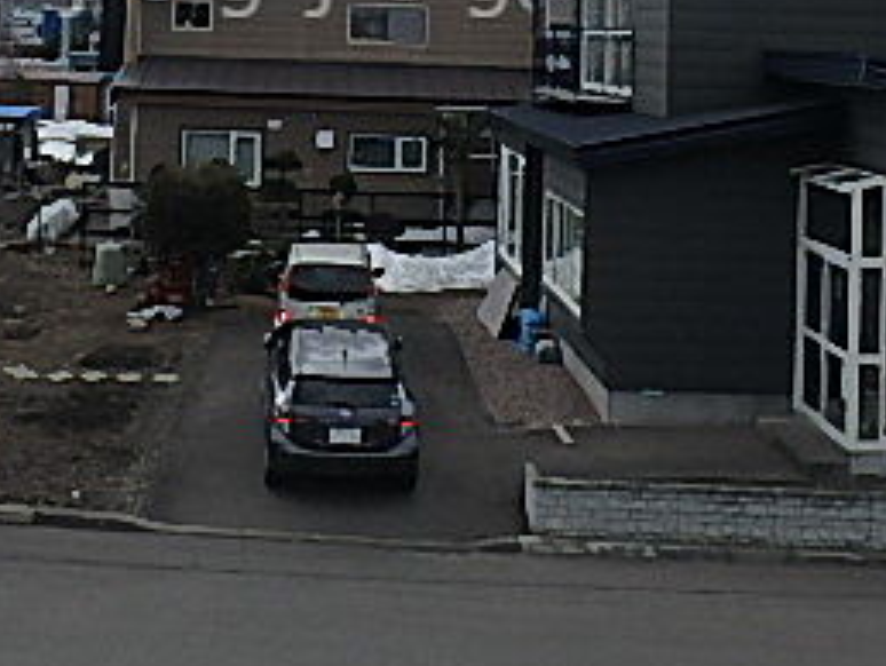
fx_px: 1460
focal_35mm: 57
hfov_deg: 33.4
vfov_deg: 24.4
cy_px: -24
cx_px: 292
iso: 125
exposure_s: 1/640
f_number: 6.3
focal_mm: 4
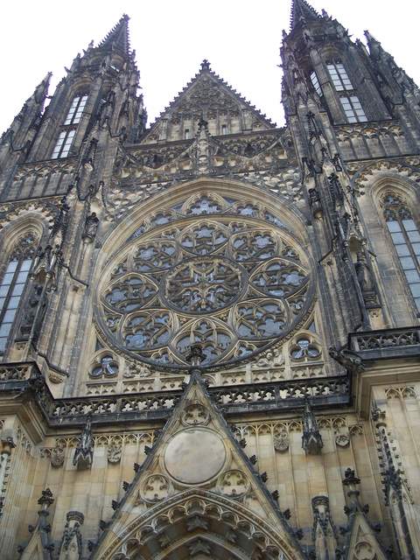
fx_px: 599
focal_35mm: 37
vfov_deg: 50.1
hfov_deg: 38.7
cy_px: 280
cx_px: 210
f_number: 2.8
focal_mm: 7.8
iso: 64
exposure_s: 1/160
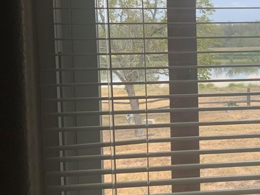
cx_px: 258
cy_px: 75
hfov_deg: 27.0
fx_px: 511
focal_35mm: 68
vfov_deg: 21.6
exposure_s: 1/297
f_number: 1.8
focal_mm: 3
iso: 16
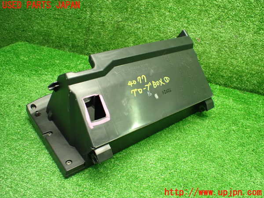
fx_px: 229
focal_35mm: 30
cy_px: 99
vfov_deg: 46.8
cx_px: 132
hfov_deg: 60.0
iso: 800
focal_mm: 5.4
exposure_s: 1/80
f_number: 2.3
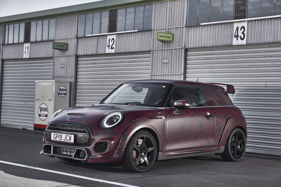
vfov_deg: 21.9
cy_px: 94
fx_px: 484
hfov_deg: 32.4
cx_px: 140
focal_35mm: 62
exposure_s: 1/100
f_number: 4.5
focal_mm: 62
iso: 100
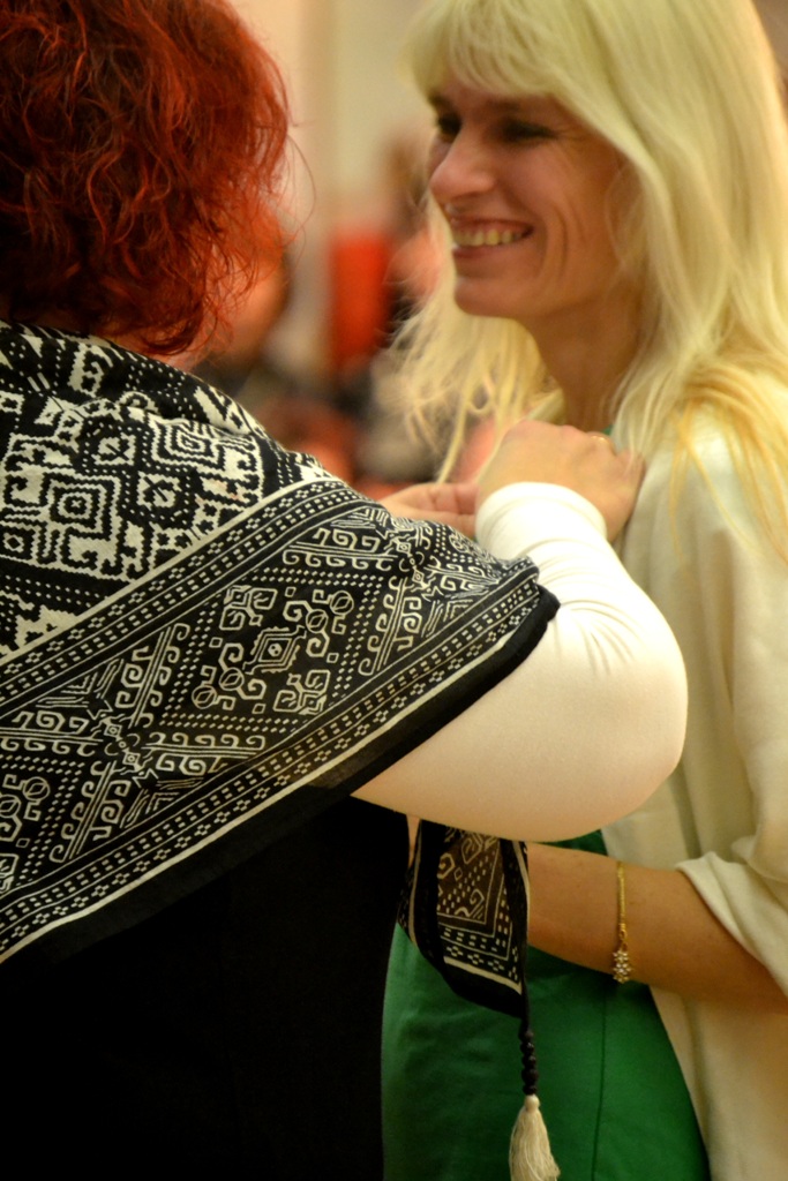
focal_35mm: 248
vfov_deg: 8.3
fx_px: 8123
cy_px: 590
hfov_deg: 5.6
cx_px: 394
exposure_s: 1/50
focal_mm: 165
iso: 3200
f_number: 5.3
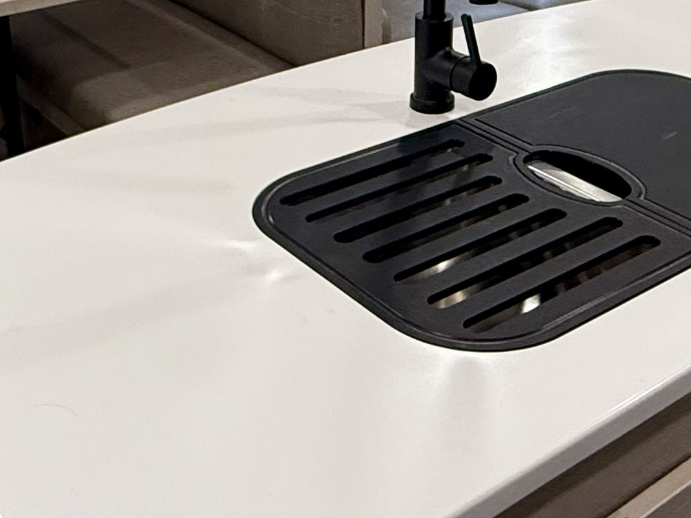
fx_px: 1118
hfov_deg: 34.3
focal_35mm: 56
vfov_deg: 25.5
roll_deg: -1.5
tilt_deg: -23.0
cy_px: 73
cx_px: 394
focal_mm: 2.22
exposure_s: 1/99
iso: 250
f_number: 2.2
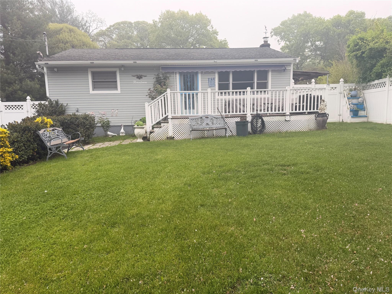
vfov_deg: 56.8
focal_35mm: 24
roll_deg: +0.8
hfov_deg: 71.6
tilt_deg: -6.7
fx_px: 272
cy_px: 147
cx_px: 196
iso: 80
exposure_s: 1/1018
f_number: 1.78
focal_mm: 6.76
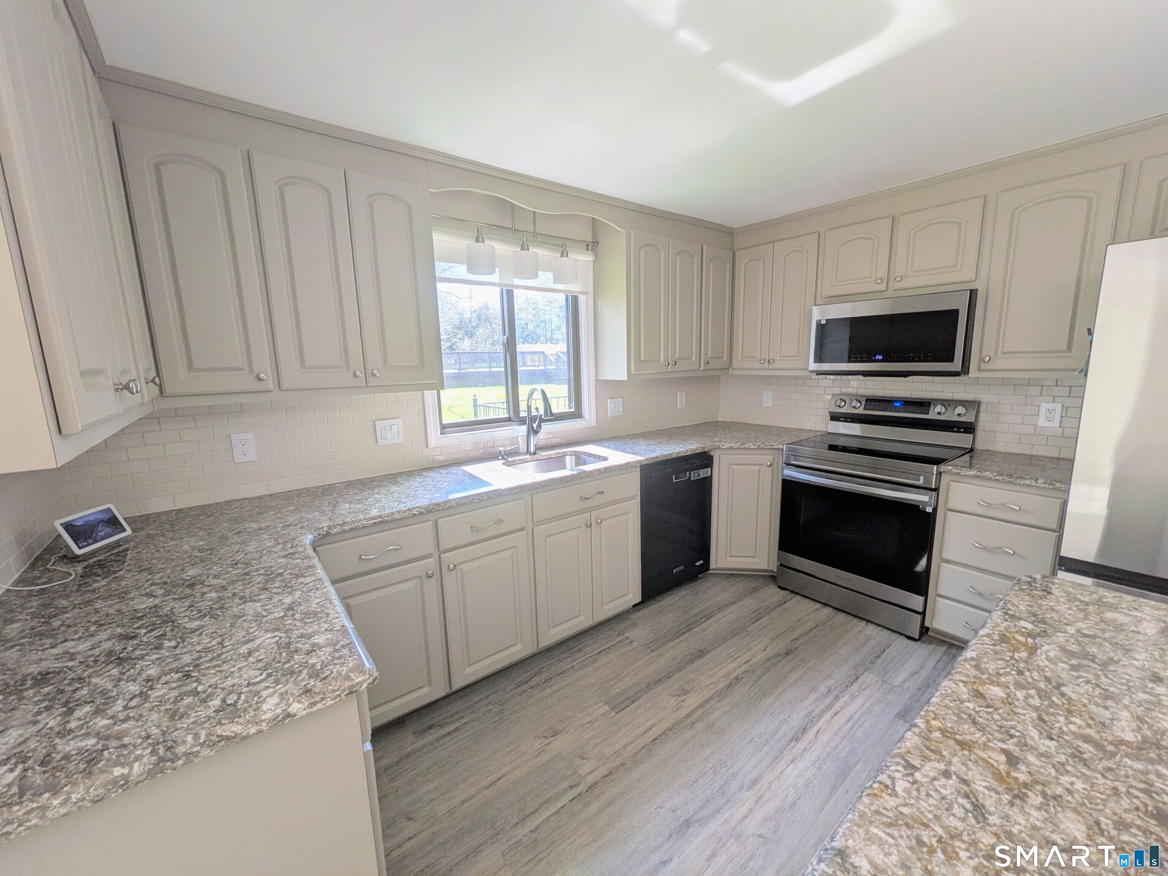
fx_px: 472
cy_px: 438
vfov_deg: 85.7
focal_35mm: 14
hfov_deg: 102.1
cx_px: 584
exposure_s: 1/120
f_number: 2.2
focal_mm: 1.85
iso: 205
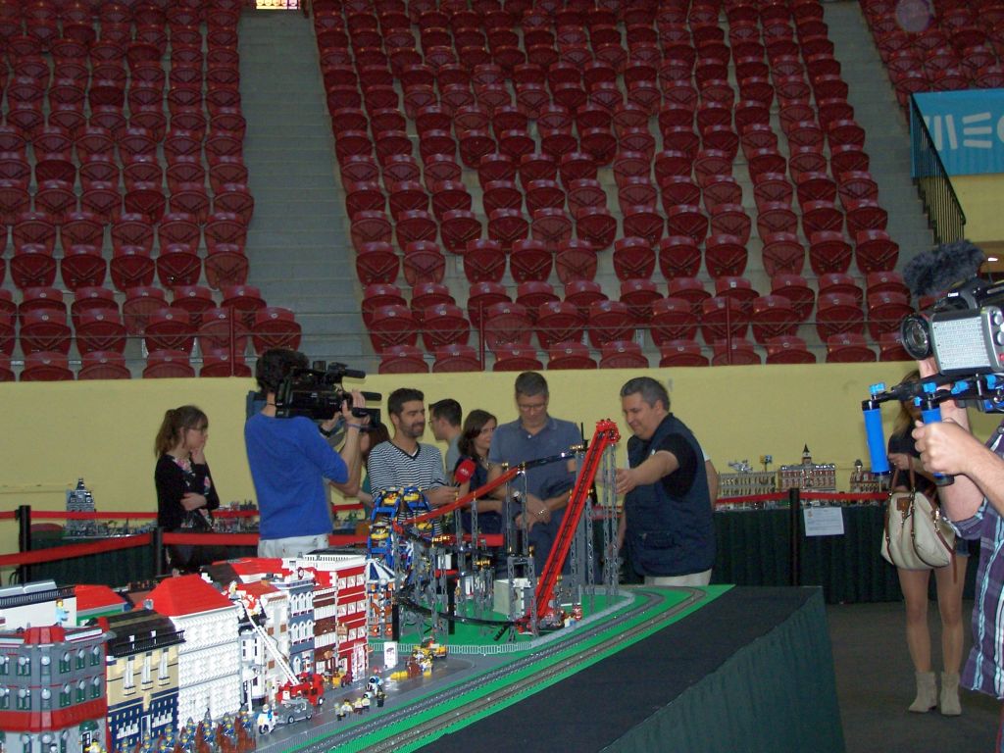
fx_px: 1479
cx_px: 502
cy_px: 376
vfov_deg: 28.6
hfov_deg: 37.5
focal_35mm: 51
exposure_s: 1/60
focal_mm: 8.5
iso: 140
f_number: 3
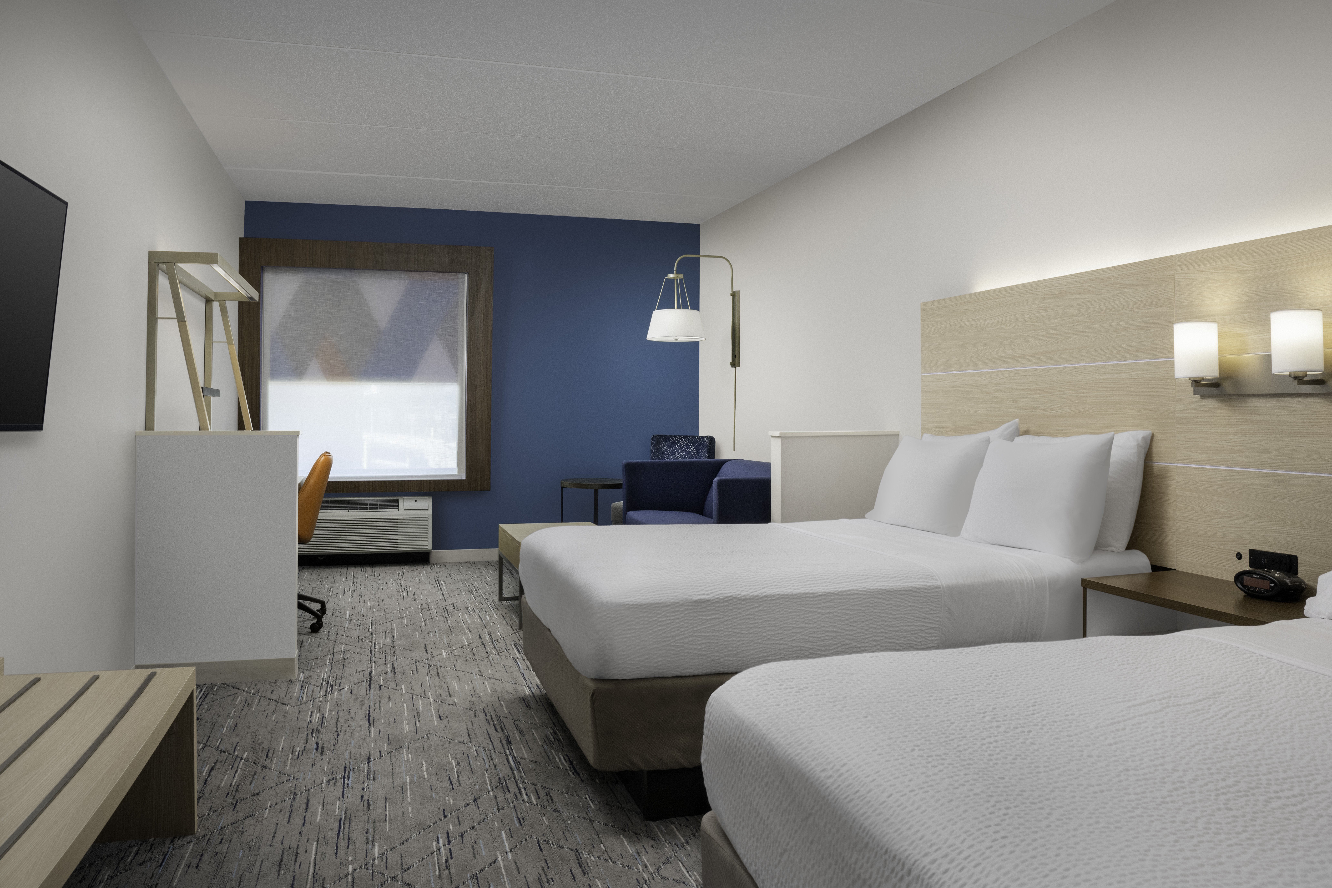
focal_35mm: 26
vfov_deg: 49.6
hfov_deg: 69.4
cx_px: 666
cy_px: 444
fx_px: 962
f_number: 11
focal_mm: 26
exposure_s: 1/50
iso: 400
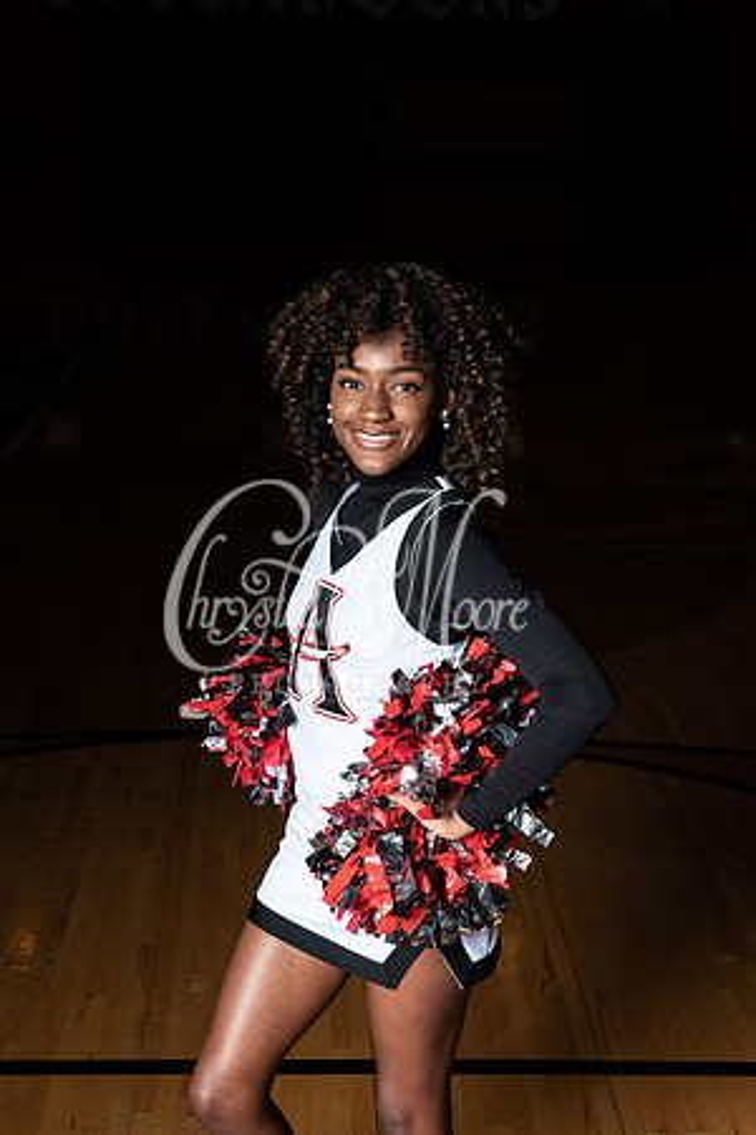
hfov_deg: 20.6
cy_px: 568
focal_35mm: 66
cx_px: 378
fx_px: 2079
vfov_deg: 30.5
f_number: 14
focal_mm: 66
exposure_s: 1/200
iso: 320
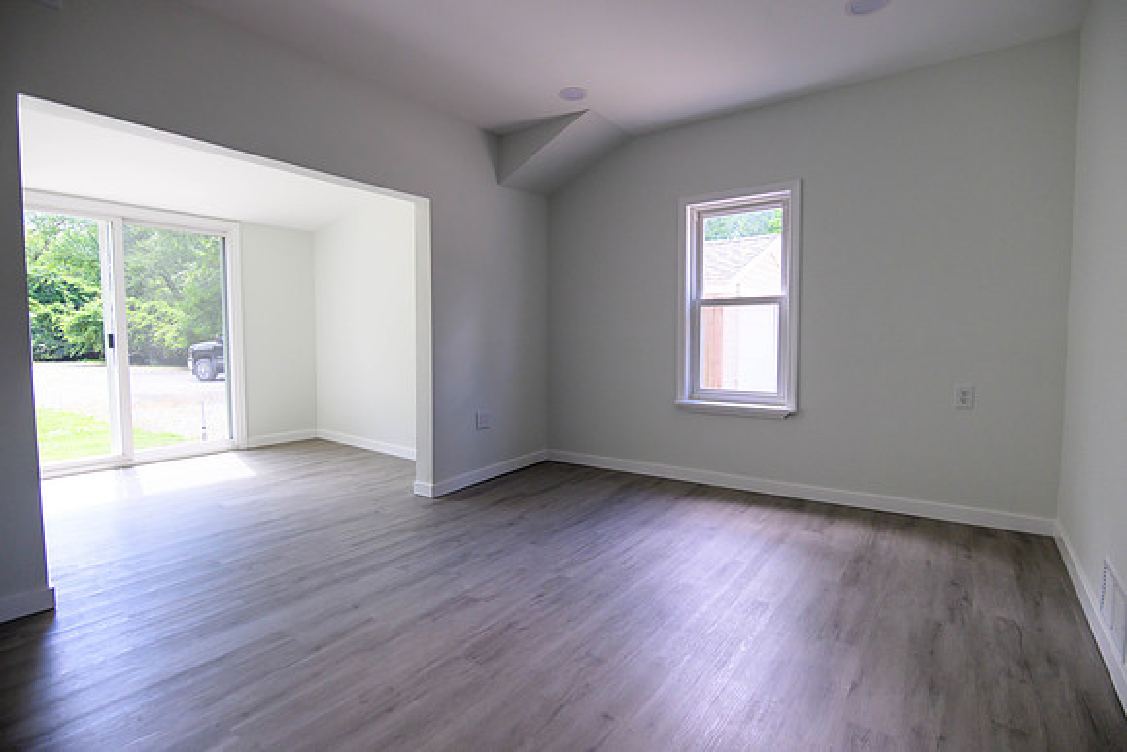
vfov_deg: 70.0
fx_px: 537
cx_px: 564
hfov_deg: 92.8
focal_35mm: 17
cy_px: 376
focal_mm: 17
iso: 1250
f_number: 4
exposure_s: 1/500
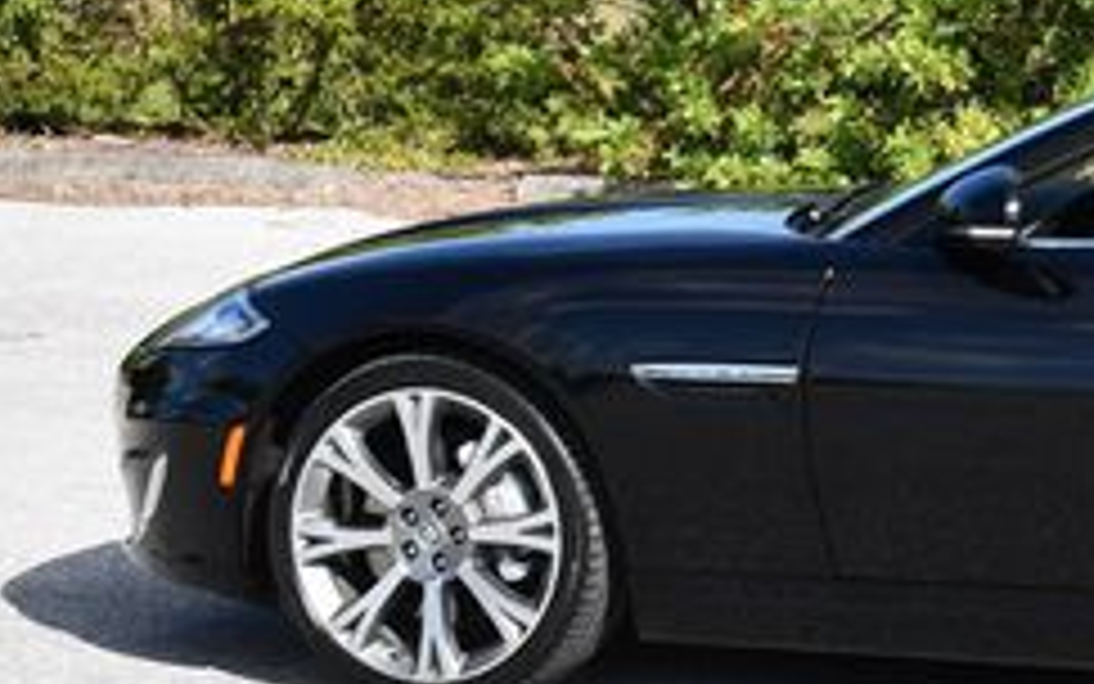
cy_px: 176
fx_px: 4801
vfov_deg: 8.1
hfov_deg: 12.7
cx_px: 1324
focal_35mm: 161
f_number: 8
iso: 180
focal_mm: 30
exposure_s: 1/250
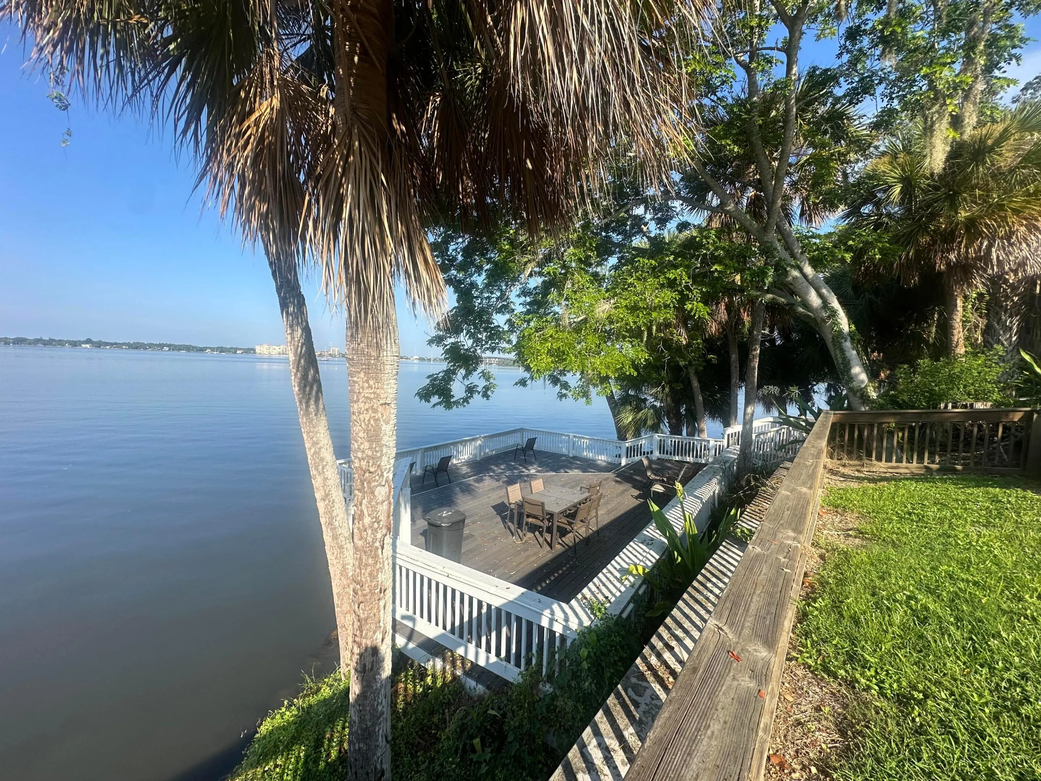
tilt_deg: -4.6
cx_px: 520
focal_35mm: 14
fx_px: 421
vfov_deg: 85.7
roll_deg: -2.2
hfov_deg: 102.1
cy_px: 390
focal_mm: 2.22
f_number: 2.2
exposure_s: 1/1416
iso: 40
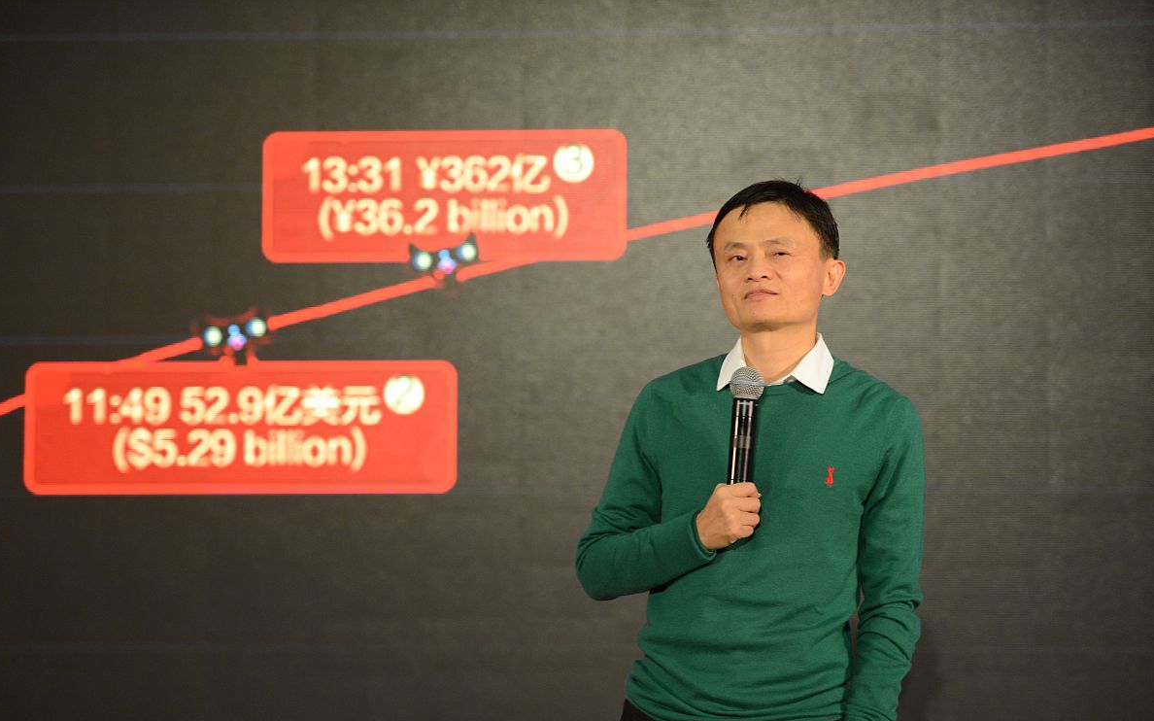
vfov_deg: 12.5
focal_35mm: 105
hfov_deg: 19.8
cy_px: 386
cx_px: 577
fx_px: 3302
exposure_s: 1/160
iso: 2000
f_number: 2.8
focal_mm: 102
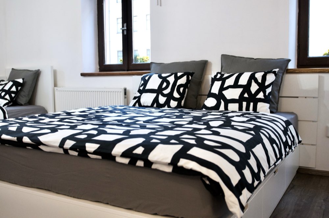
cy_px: 109
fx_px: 328
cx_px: 164
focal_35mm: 36
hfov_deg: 53.2
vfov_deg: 36.7
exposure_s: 1/250
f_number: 2.8
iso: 1250
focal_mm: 24
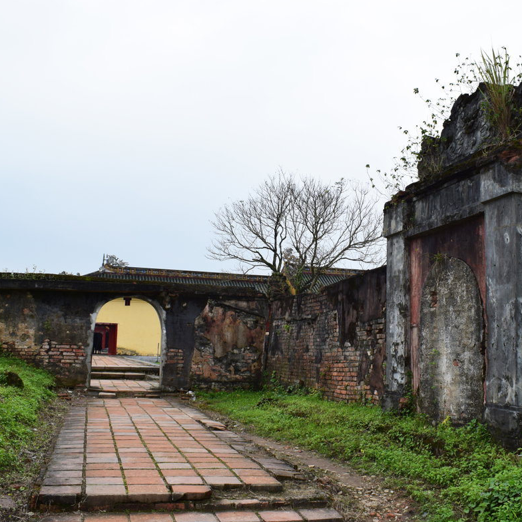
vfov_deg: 42.8
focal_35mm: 39
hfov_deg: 42.7
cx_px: 296
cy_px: 263
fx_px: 665
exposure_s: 1/500
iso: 400
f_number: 11
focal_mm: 20
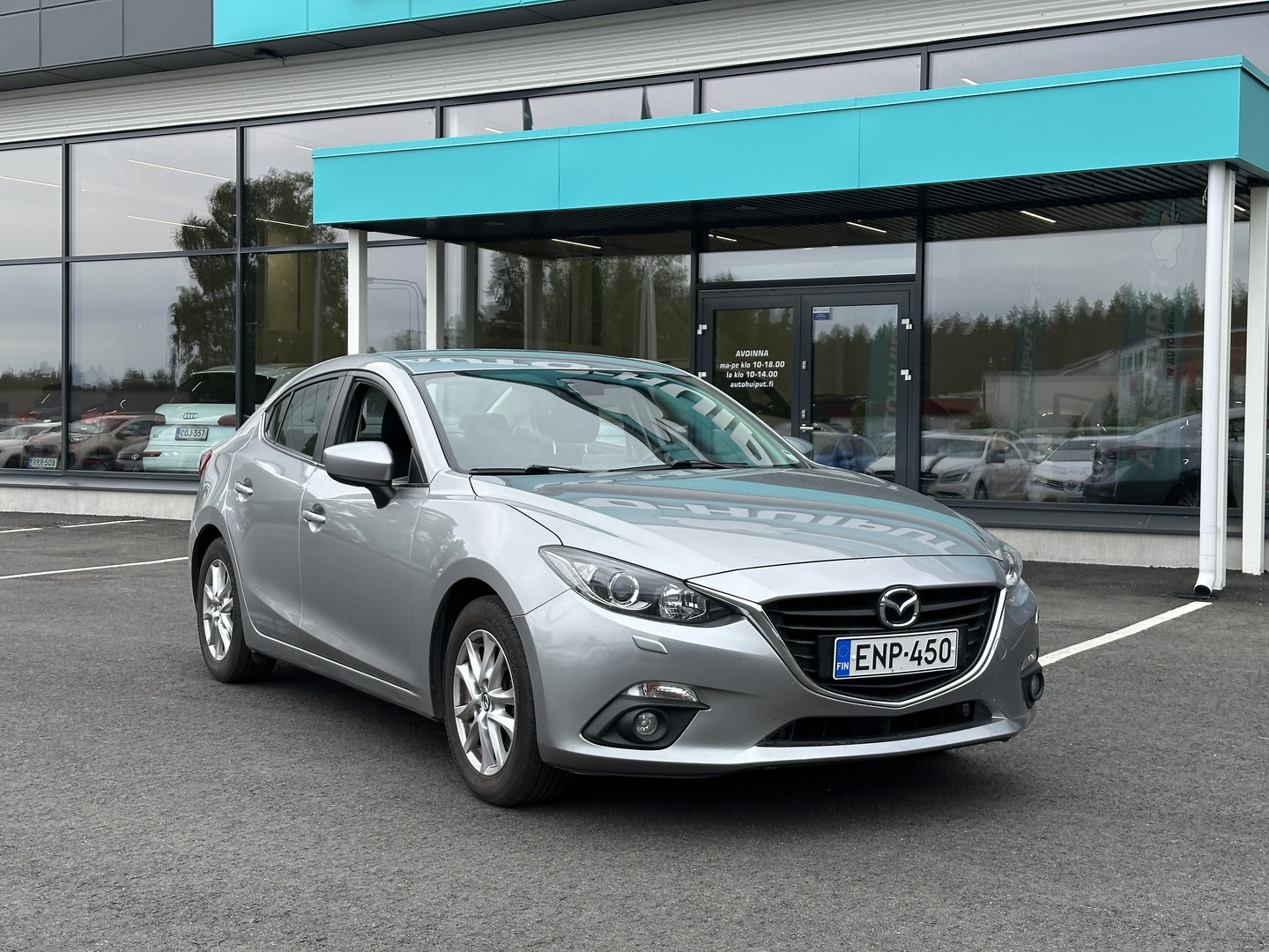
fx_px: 1760
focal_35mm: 48
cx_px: 634
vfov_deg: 30.3
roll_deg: -0.5
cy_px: 476
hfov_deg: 39.7
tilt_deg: -0.1
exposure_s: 1/1050
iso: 64
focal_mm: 6.86
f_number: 1.78
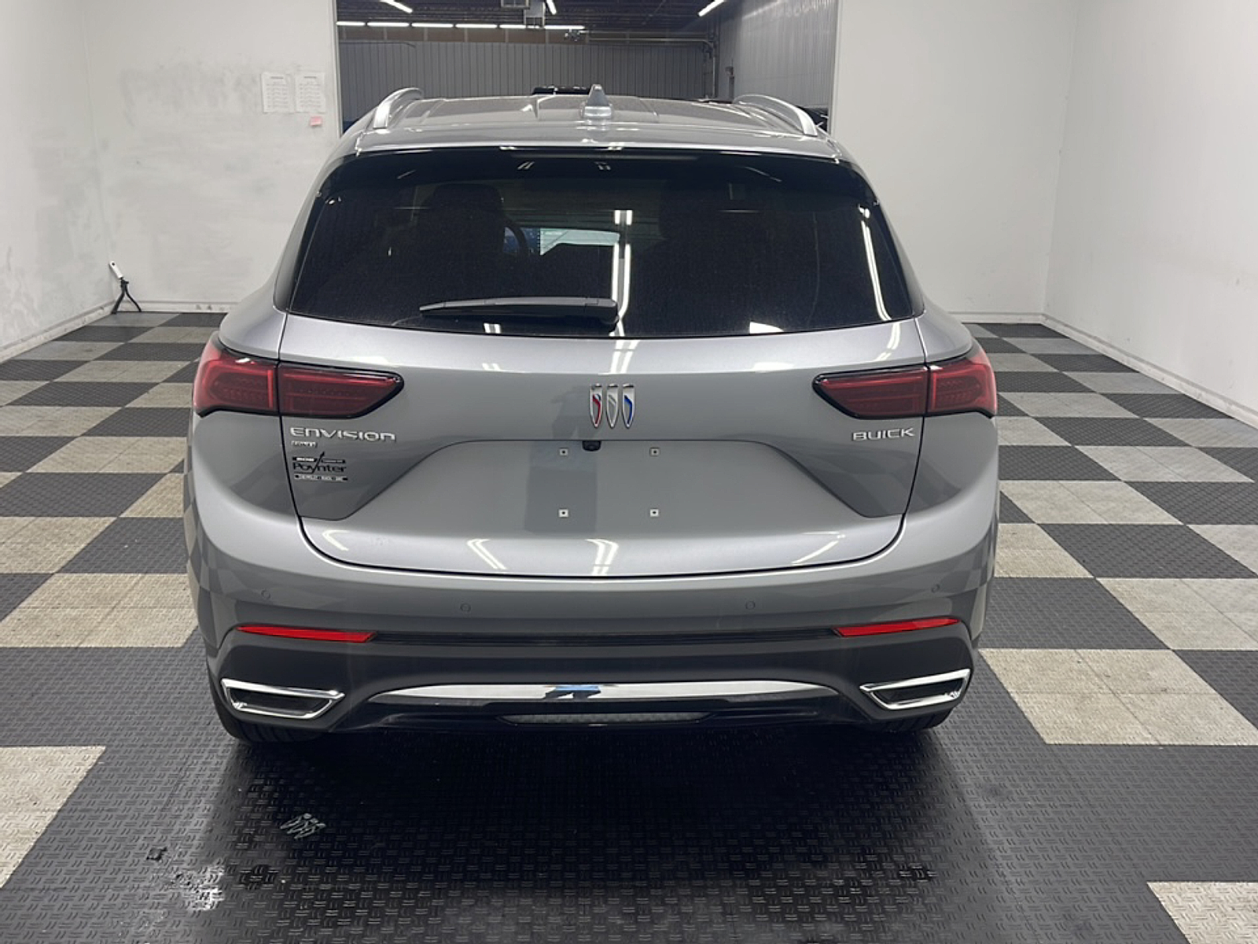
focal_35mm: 28
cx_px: 629
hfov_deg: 63.4
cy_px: 472
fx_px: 1018
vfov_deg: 49.7
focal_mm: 5.1
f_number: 1.6
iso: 40
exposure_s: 1/40
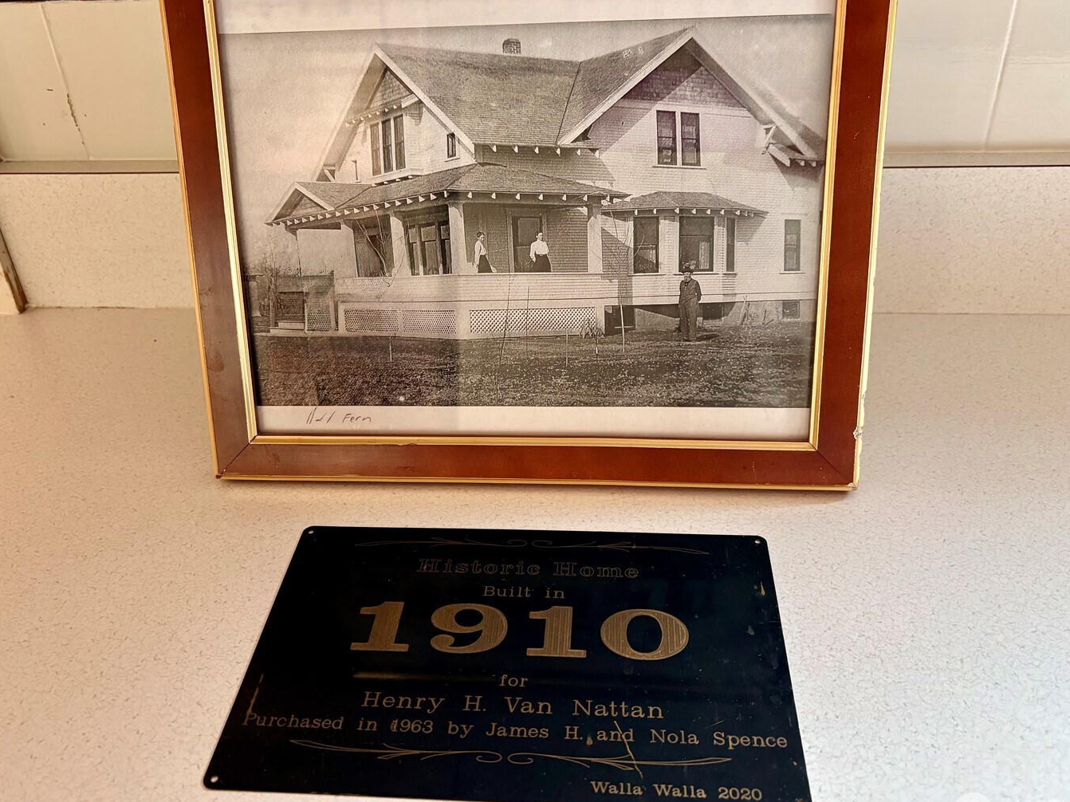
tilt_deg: -33.2
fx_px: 958
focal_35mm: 31
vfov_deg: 45.4
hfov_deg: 58.4
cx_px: 521
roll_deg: +3.4
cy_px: 367
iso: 200
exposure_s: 1/60
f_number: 1.6
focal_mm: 5.96
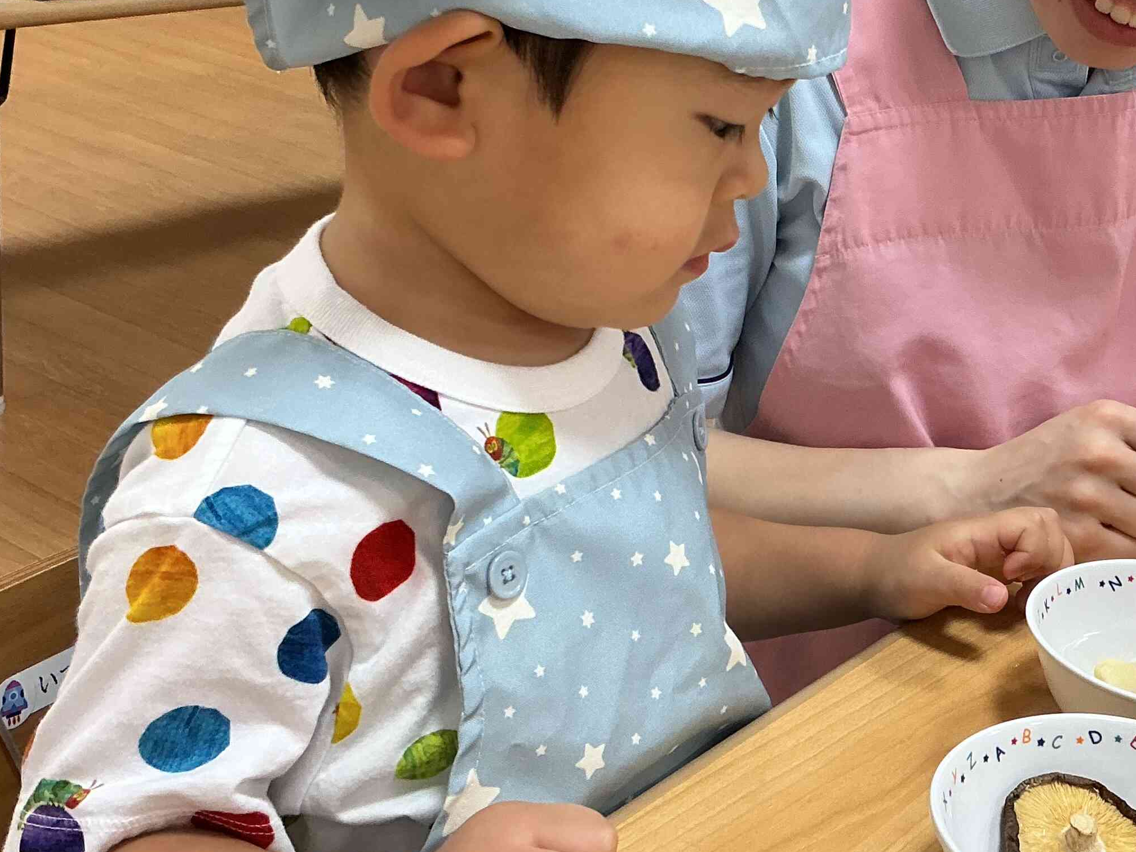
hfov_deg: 32.4
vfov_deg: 25.1
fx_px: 1903
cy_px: 305
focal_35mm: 58
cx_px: 899
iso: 50
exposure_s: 1/60
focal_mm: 3
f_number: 1.8
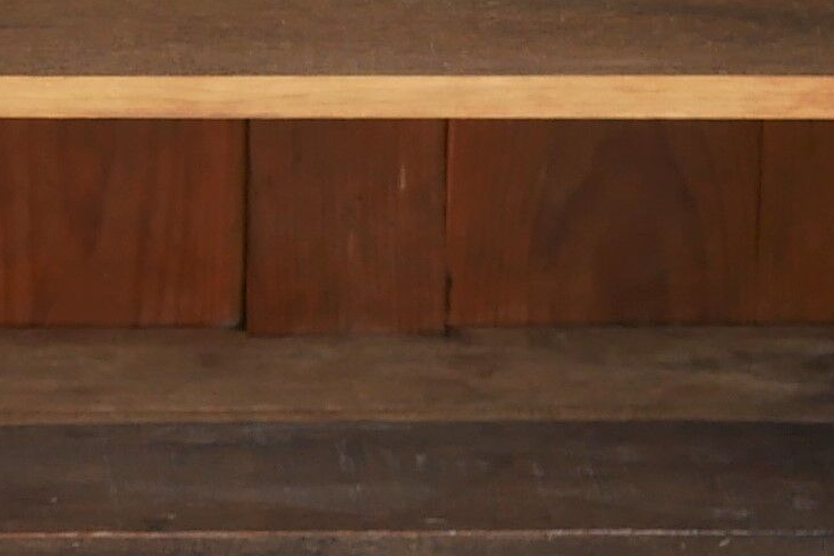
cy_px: 342
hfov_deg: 7.8
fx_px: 6023
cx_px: -297
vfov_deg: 5.3
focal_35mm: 260
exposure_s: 1/250
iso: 200
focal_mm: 20
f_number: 2.5
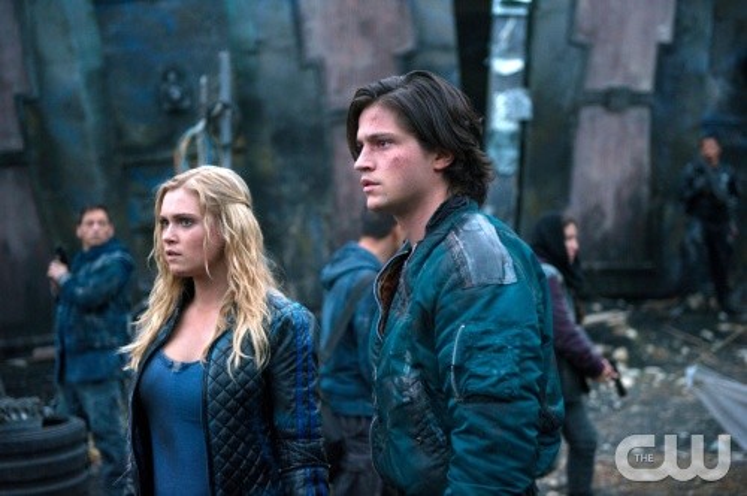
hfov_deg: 35.7
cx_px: 374
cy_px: 248
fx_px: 1160
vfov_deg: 24.1
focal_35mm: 56
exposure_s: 1/160
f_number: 2.8
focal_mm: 56
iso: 3200
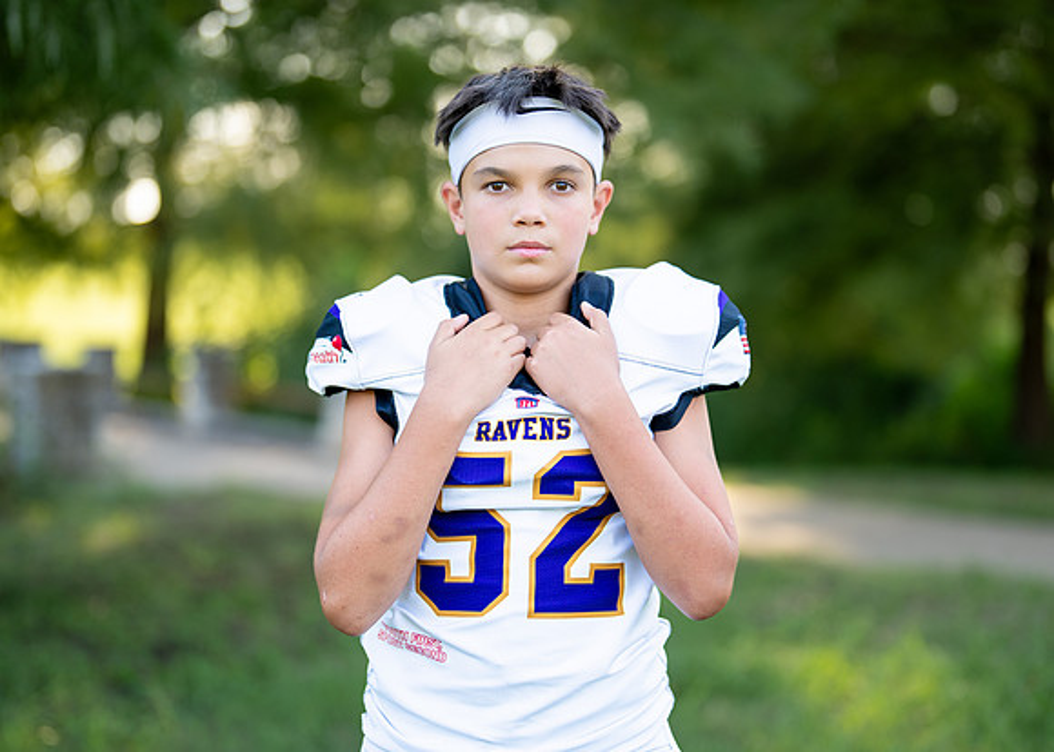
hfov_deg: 30.5
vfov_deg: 22.1
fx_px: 1930
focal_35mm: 64
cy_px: 360
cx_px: 545
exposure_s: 1/1000
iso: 100
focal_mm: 50
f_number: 1.2
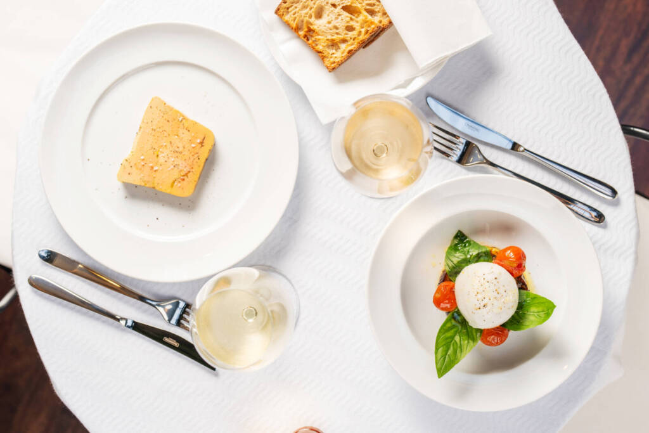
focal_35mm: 50
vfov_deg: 27.0
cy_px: 216
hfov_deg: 39.6
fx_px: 901
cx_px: 324
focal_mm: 50
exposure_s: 1/125
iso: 100
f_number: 4
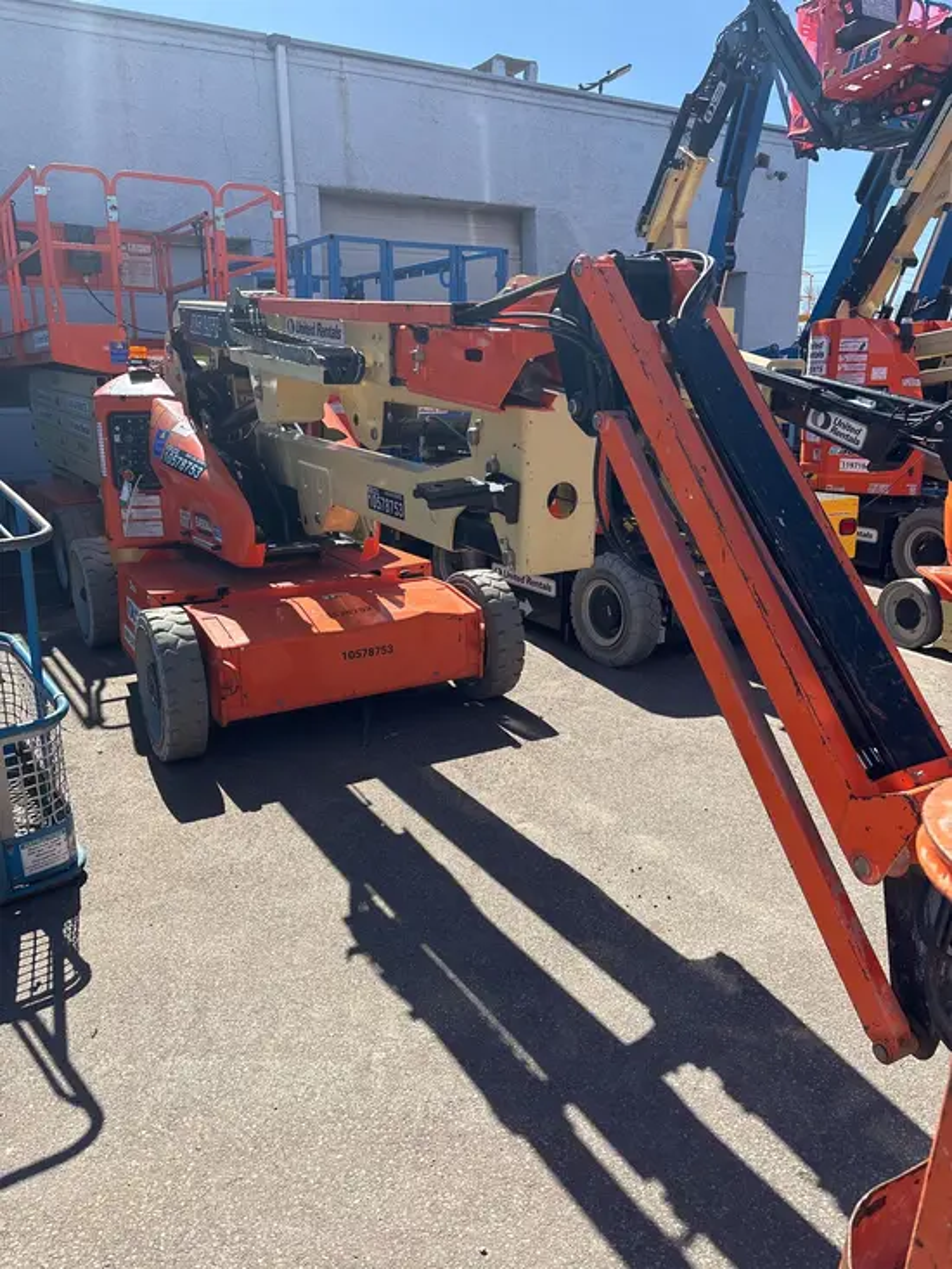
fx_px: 953
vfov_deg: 67.3
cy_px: 634
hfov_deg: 53.1
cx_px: 476
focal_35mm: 26
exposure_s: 1/1912
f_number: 1.6
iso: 50
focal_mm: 5.96
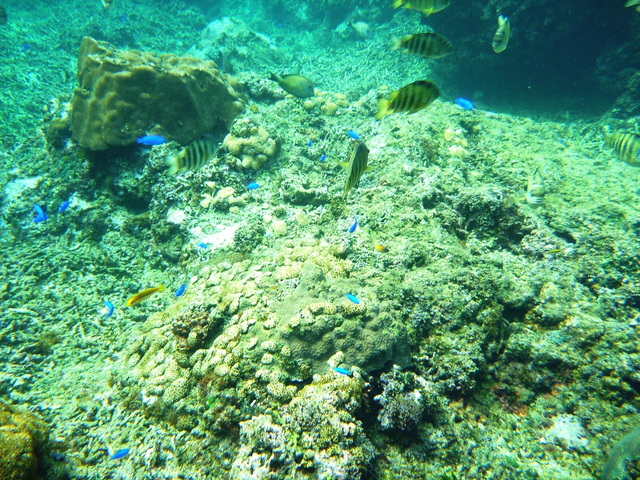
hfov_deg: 63.4
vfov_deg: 49.7
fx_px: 518
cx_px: 320
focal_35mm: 28
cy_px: 240
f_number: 3.3
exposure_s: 1/60
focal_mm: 4.9
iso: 80
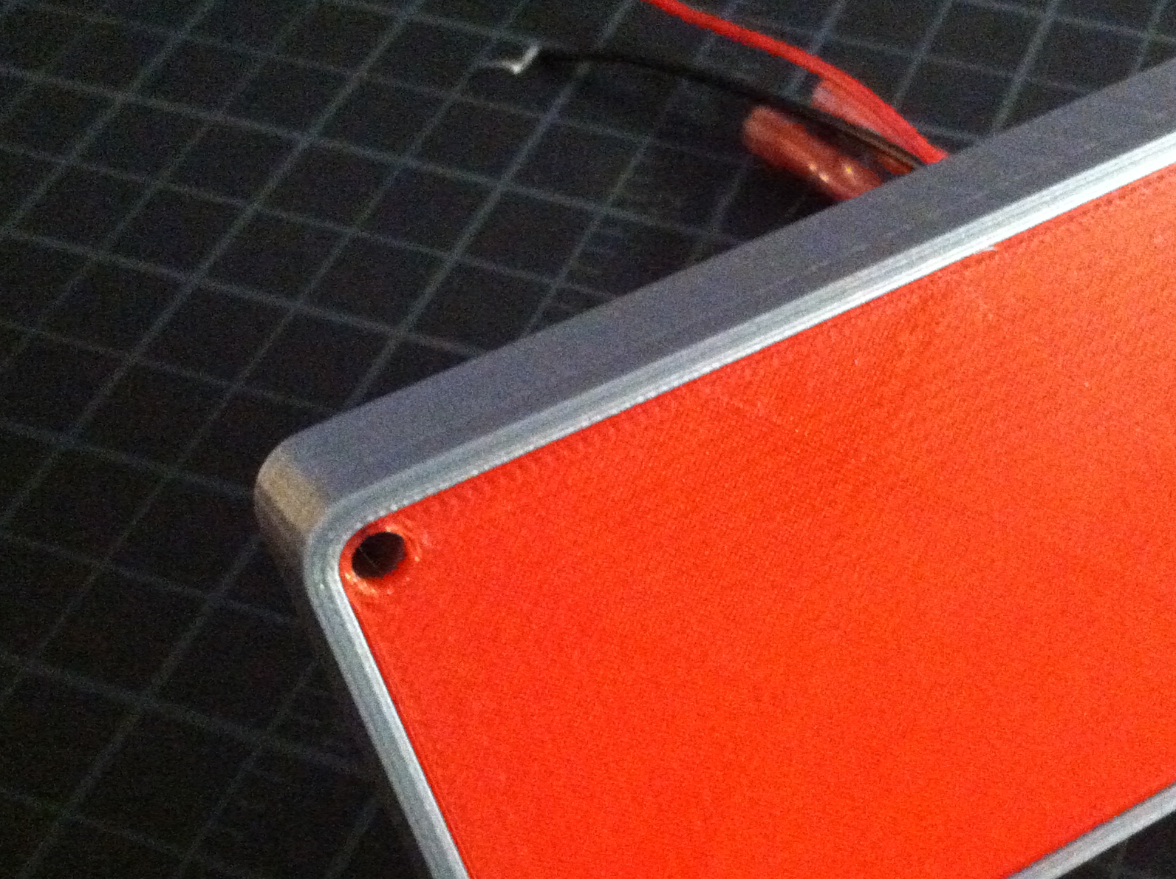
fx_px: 1934
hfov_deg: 33.5
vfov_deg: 25.5
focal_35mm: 57
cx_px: 789
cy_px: 585
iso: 1000
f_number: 2.8
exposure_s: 1/15
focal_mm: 3.85
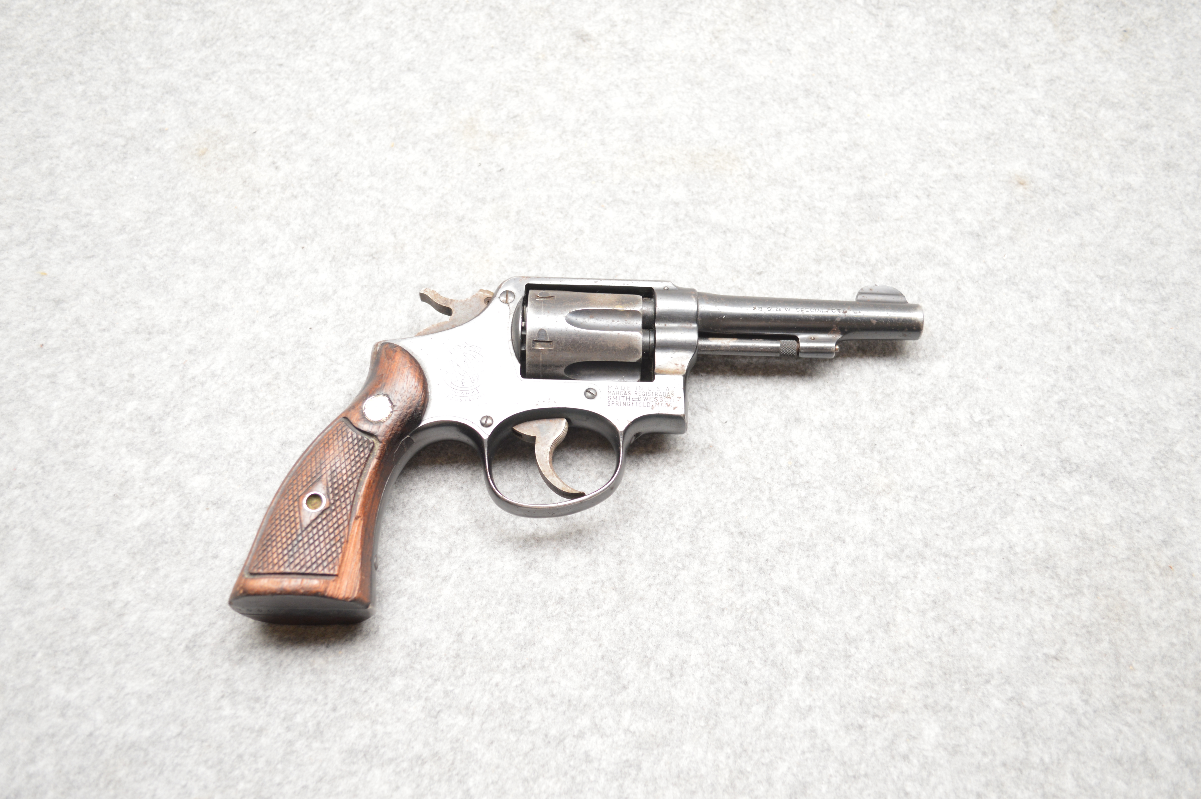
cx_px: 600
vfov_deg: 36.8
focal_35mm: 36
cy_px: 400
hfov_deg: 53.2
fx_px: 1200
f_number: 4
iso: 400
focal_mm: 24
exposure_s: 1/40
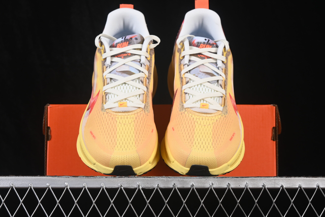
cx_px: 162
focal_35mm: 75
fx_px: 677
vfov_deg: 18.2
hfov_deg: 27.0
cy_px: 108
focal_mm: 50
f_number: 8
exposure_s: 1/80
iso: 160
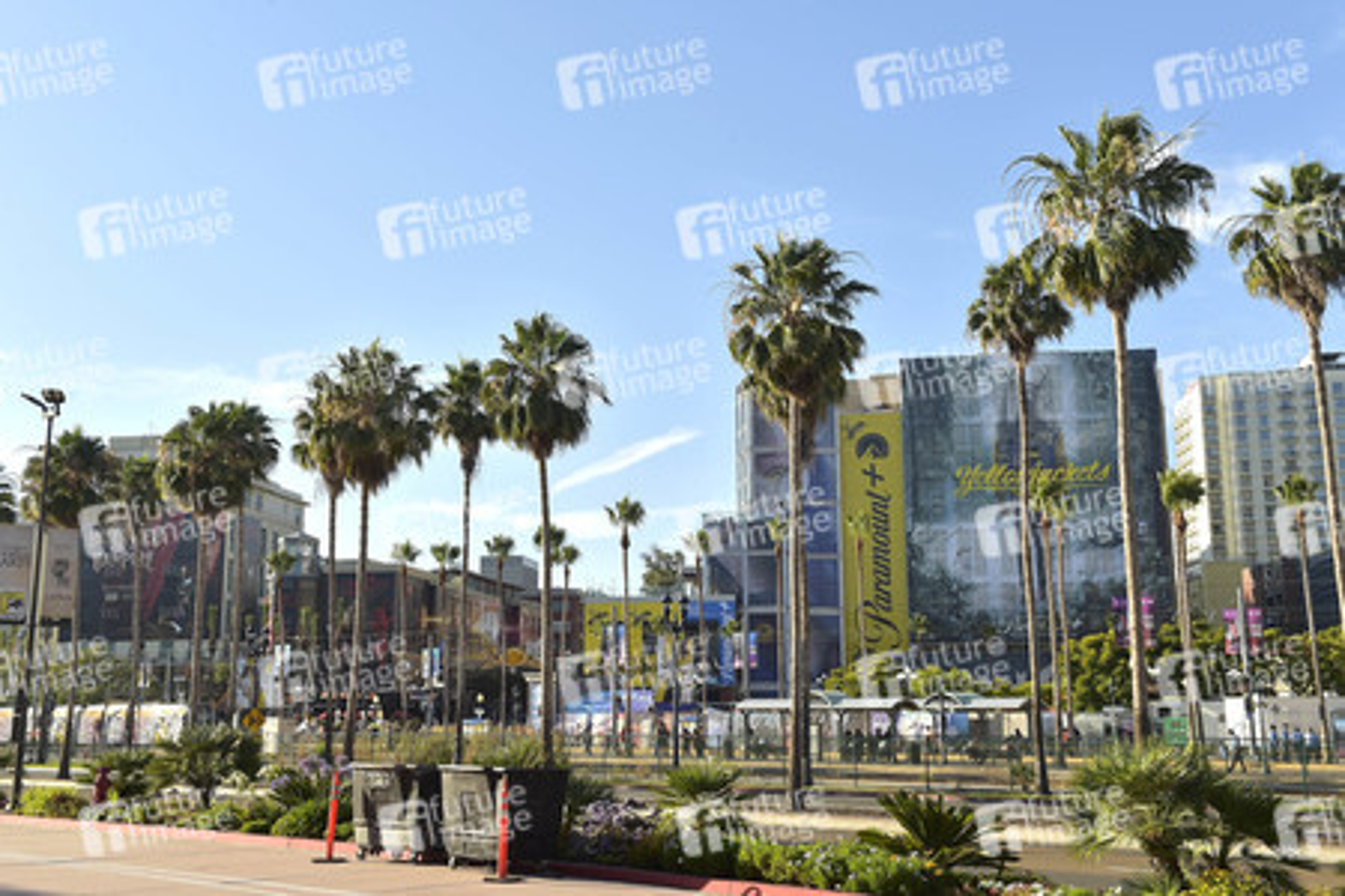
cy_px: 448
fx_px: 1420
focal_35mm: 38
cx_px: 672
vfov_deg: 35.1
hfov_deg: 50.7
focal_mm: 38
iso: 160
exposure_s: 1/250
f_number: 10
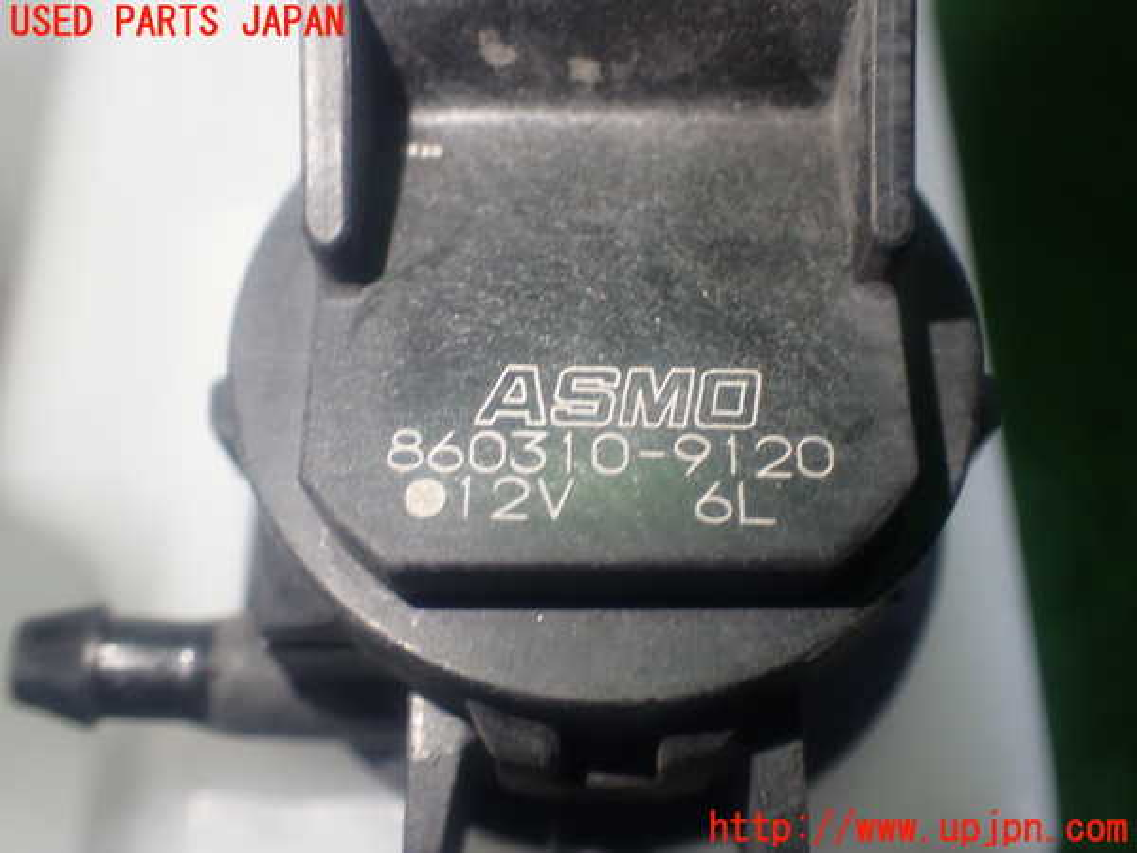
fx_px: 1248
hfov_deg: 49.0
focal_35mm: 38
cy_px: 426
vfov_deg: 37.7
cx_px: 568
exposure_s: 1/50
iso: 200
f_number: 2.7
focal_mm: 6.83
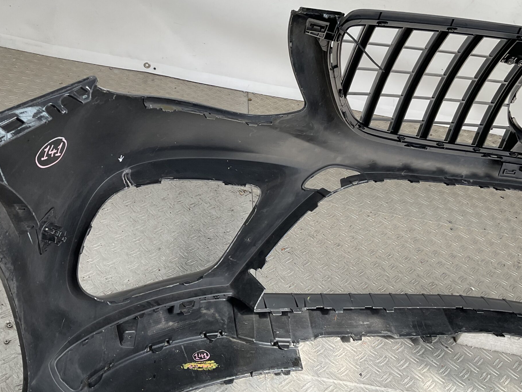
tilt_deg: -34.0
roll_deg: -14.7
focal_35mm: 41
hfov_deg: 45.5
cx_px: 211
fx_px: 618
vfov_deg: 35.1
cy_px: 178
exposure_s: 1/249
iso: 16
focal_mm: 3
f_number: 1.8
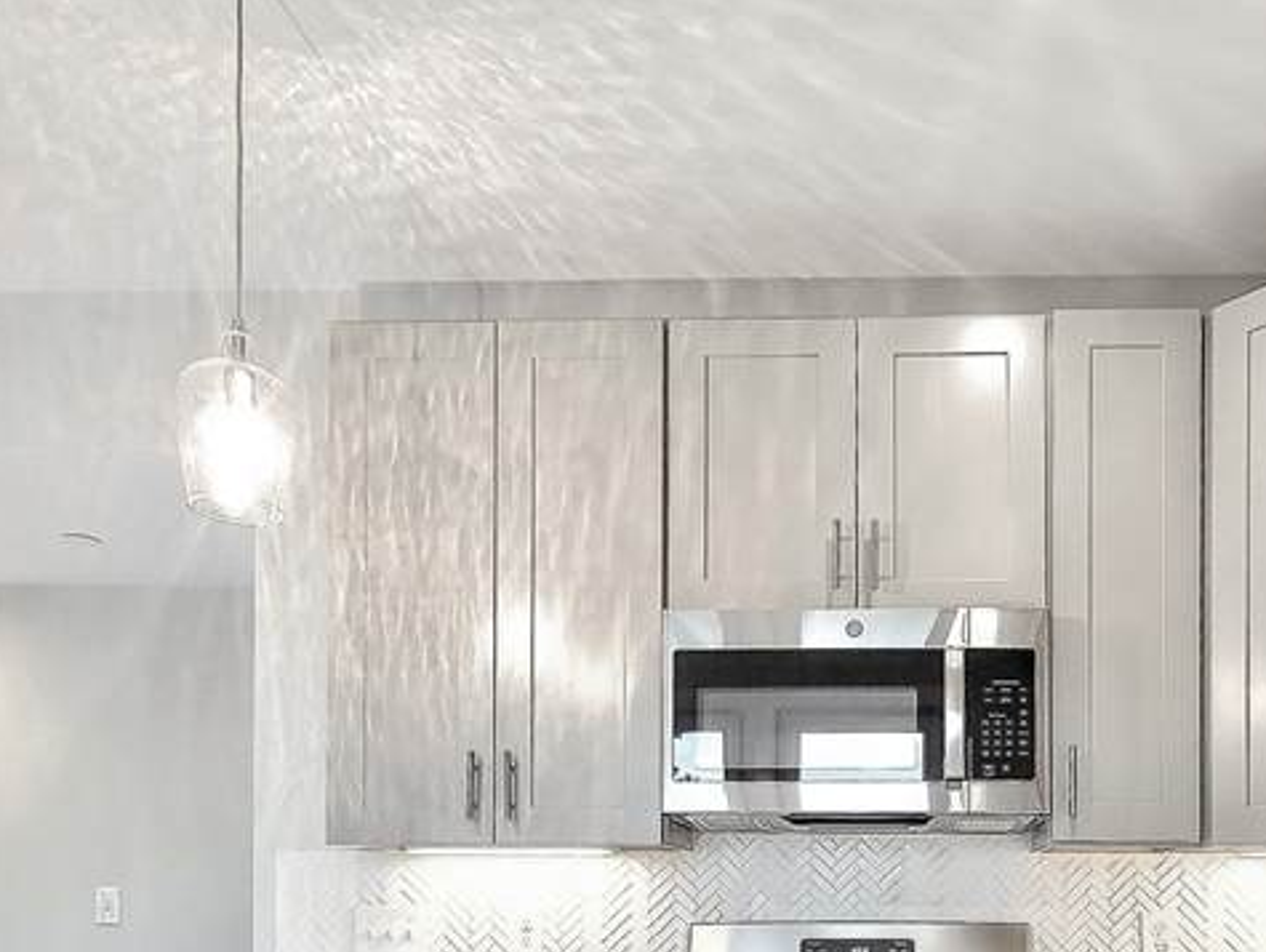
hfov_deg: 62.0
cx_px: 837
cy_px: 976
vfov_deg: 42.2
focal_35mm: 28
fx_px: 1025
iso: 160
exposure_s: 1/60
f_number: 2.2
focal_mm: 1.74
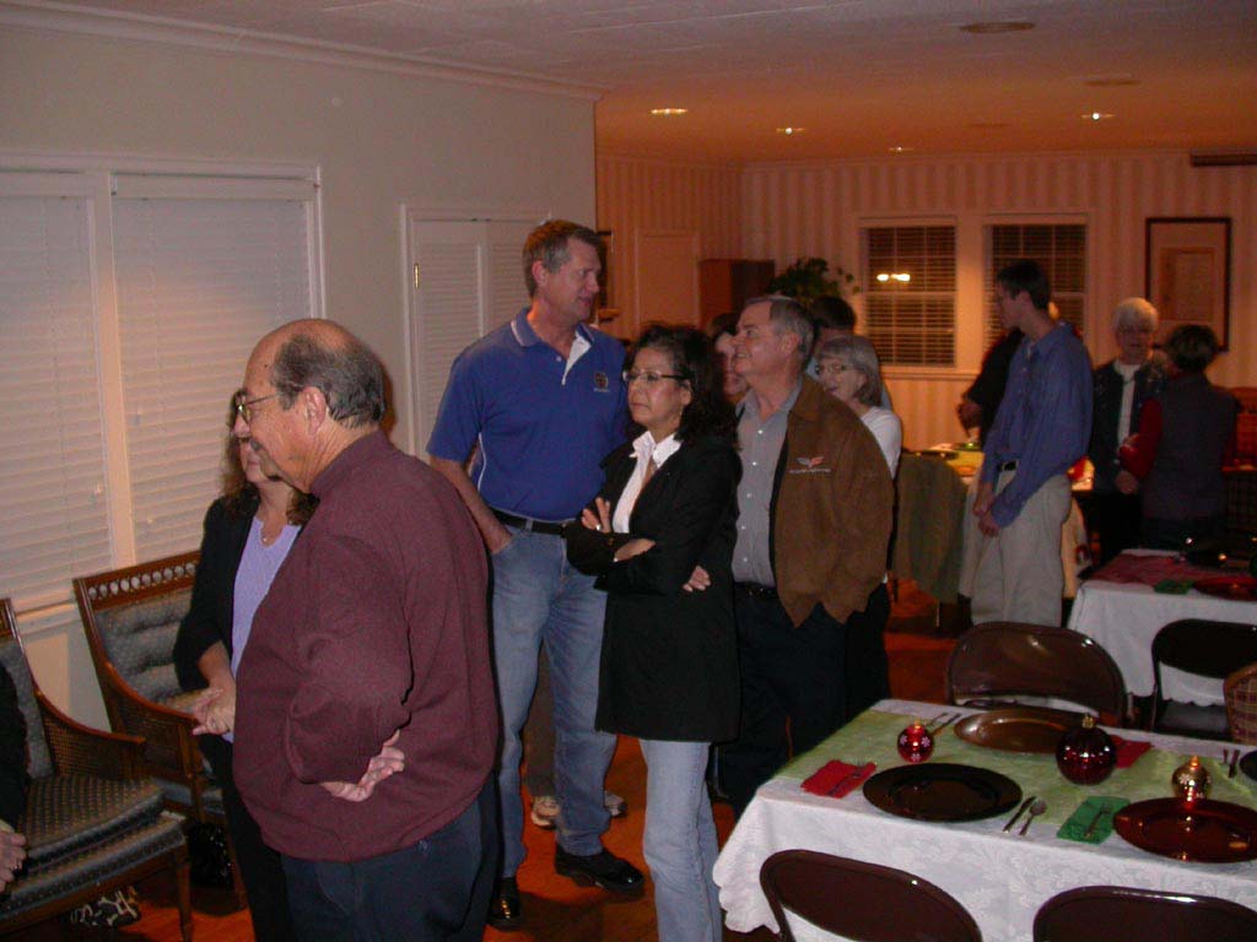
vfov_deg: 37.7
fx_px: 1380
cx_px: 628
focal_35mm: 38
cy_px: 471
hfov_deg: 49.0
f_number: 2.6
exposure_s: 1/60
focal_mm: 7.85
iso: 200
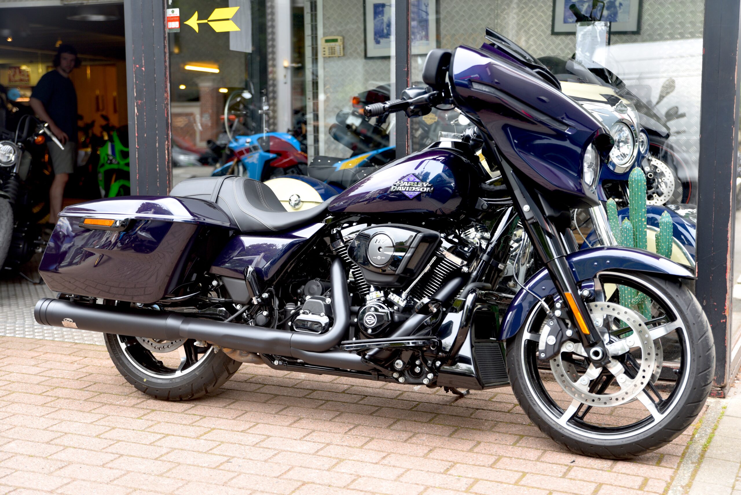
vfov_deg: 27.0
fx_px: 1030
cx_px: 370
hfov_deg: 39.6
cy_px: 248
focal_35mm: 50
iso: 100
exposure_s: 1/60
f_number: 2.8
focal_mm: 50
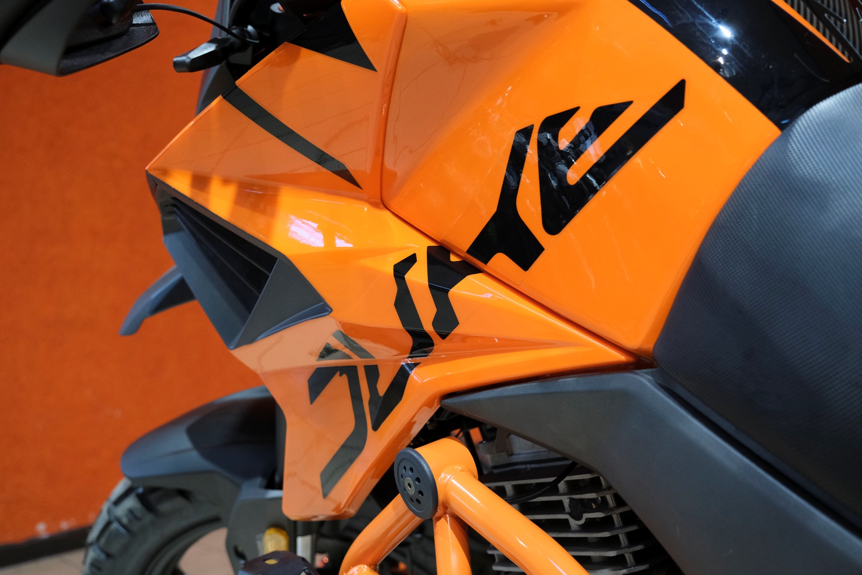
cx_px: 431
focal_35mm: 37
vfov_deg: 35.9
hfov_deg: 51.9
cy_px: 288
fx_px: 886
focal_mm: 24.7
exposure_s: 1/100
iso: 2000
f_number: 4
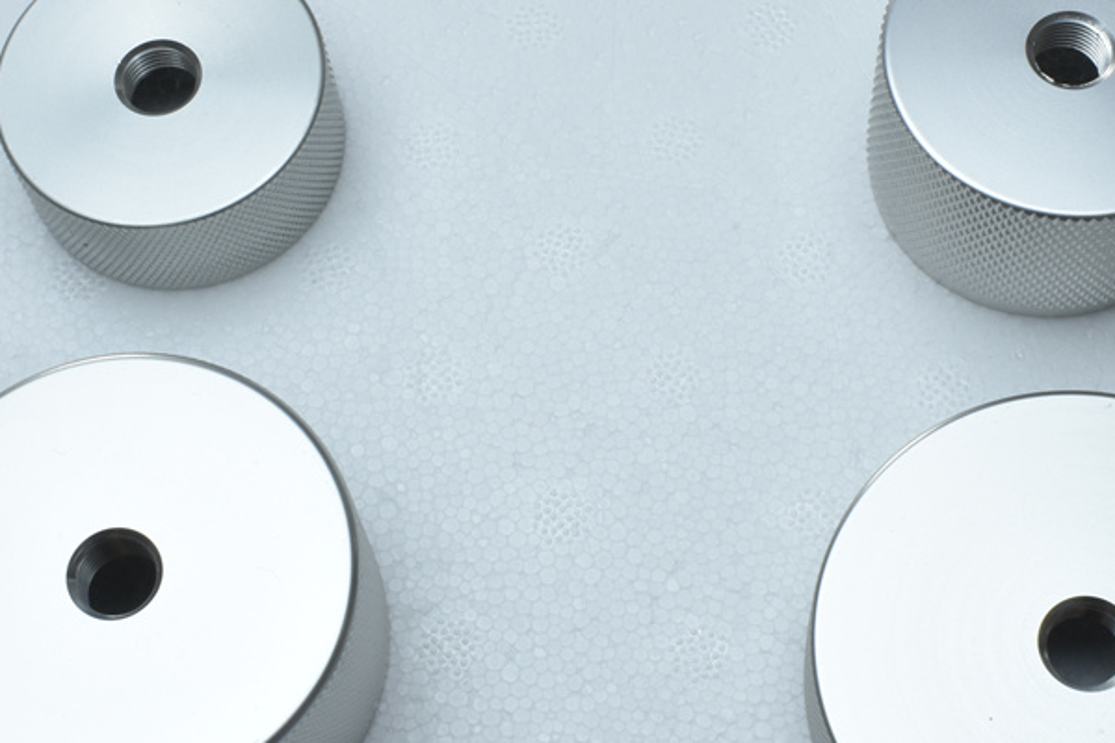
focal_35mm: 73
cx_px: 615
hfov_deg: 27.7
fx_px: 2258
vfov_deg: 18.7
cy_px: 418
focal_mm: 27
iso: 400
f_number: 25
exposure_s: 1/40
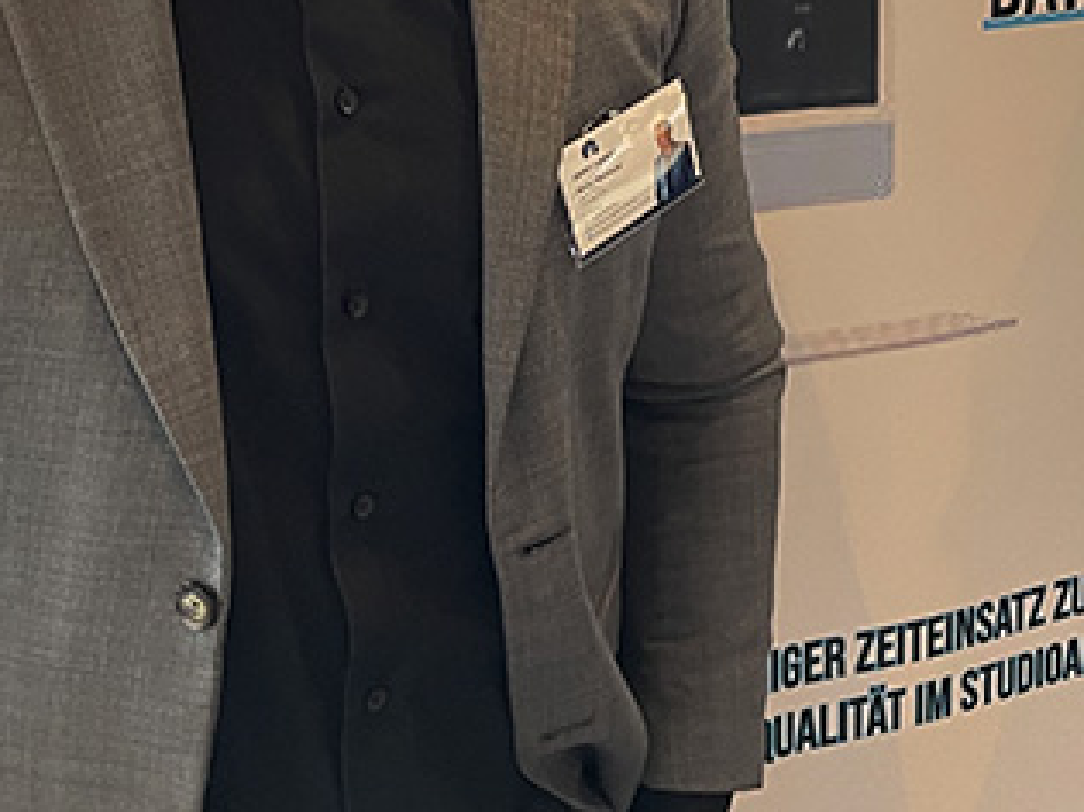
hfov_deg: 28.4
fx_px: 2066
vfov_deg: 20.9
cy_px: -134
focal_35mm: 66
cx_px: 946
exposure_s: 1/50
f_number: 1.6
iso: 200
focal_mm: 5.1
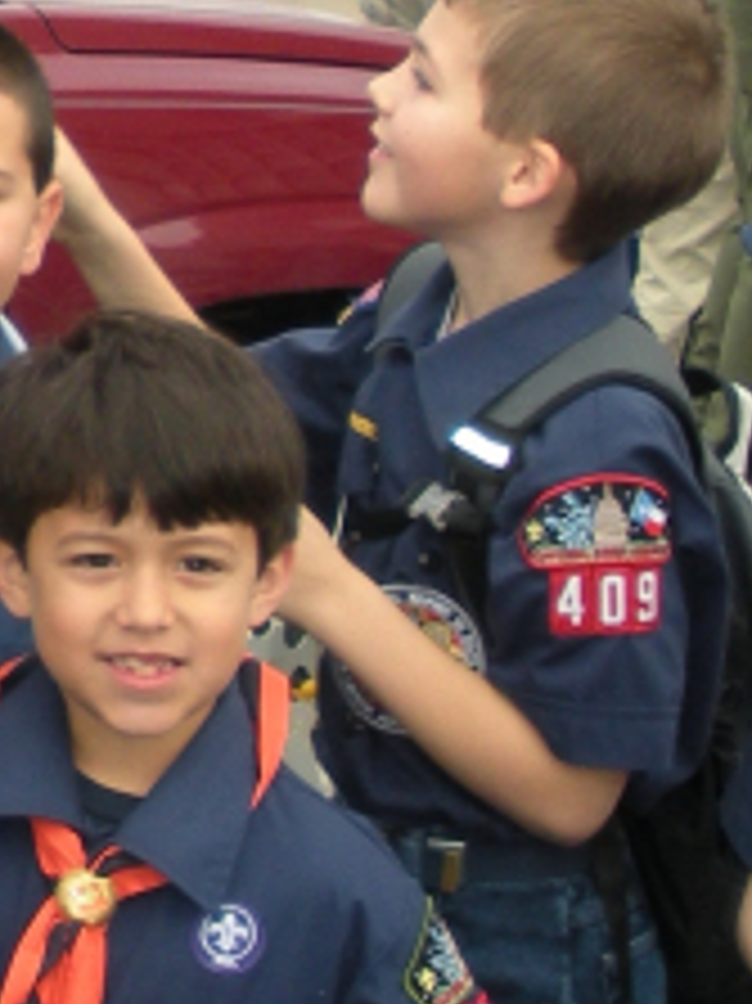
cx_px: -639
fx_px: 4987
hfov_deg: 8.3
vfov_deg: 11.5
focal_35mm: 172
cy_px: 378
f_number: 3.5
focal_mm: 6.3
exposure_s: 1/140
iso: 88
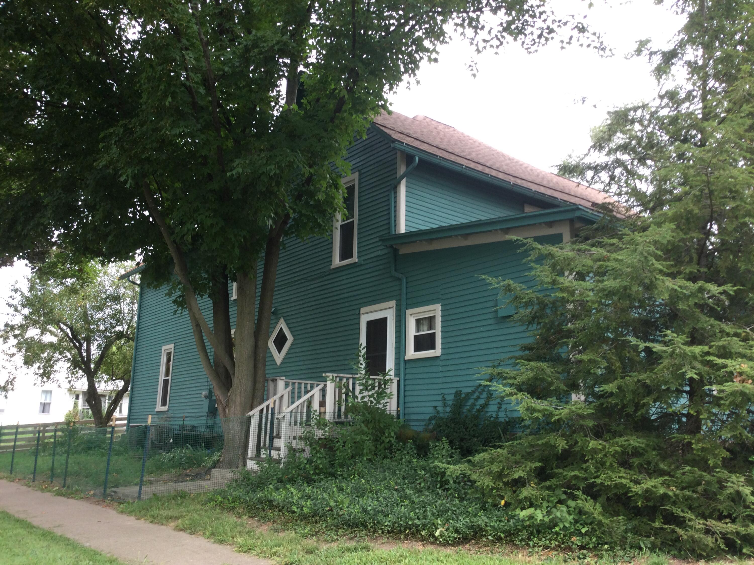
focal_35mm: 31
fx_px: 675
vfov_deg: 45.4
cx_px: 377
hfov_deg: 58.4
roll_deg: -0.7
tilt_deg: +12.3
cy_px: 282
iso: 32
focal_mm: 3.3
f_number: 2.4
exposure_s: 1/60
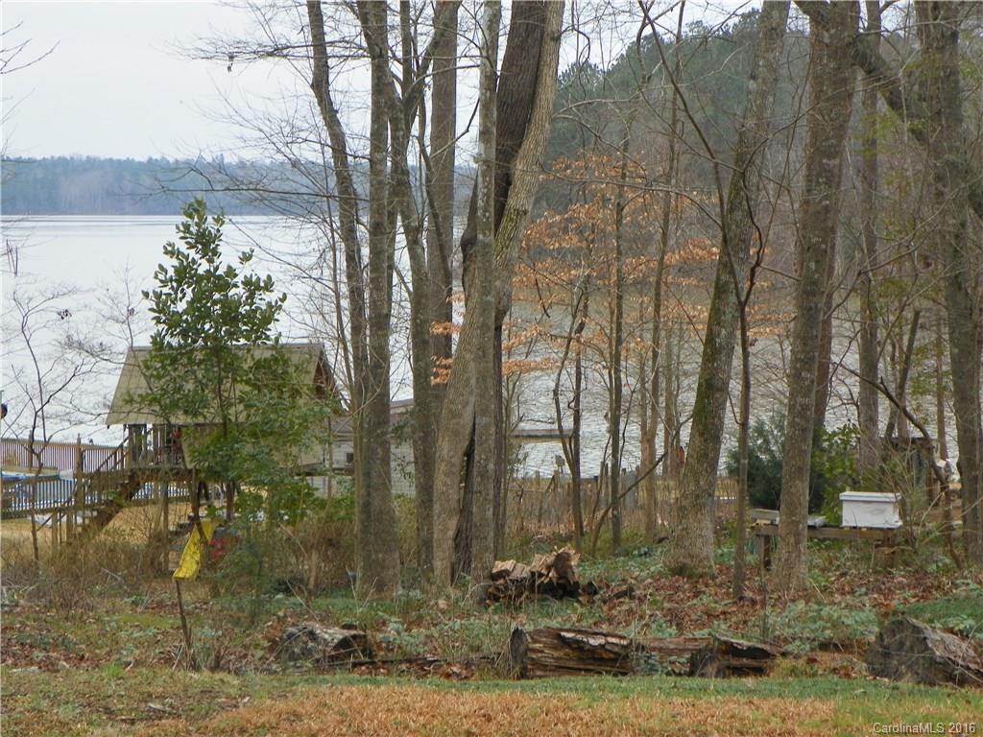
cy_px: 368
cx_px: 492
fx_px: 2982
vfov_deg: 14.1
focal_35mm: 105
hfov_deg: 18.7
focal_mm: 18.8
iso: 64
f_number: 4
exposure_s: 1/100
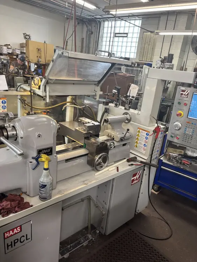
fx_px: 197
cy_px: 131
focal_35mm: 26
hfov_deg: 53.1
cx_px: 98
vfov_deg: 67.3
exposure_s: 1/60
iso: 80
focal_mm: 6
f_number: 1.6
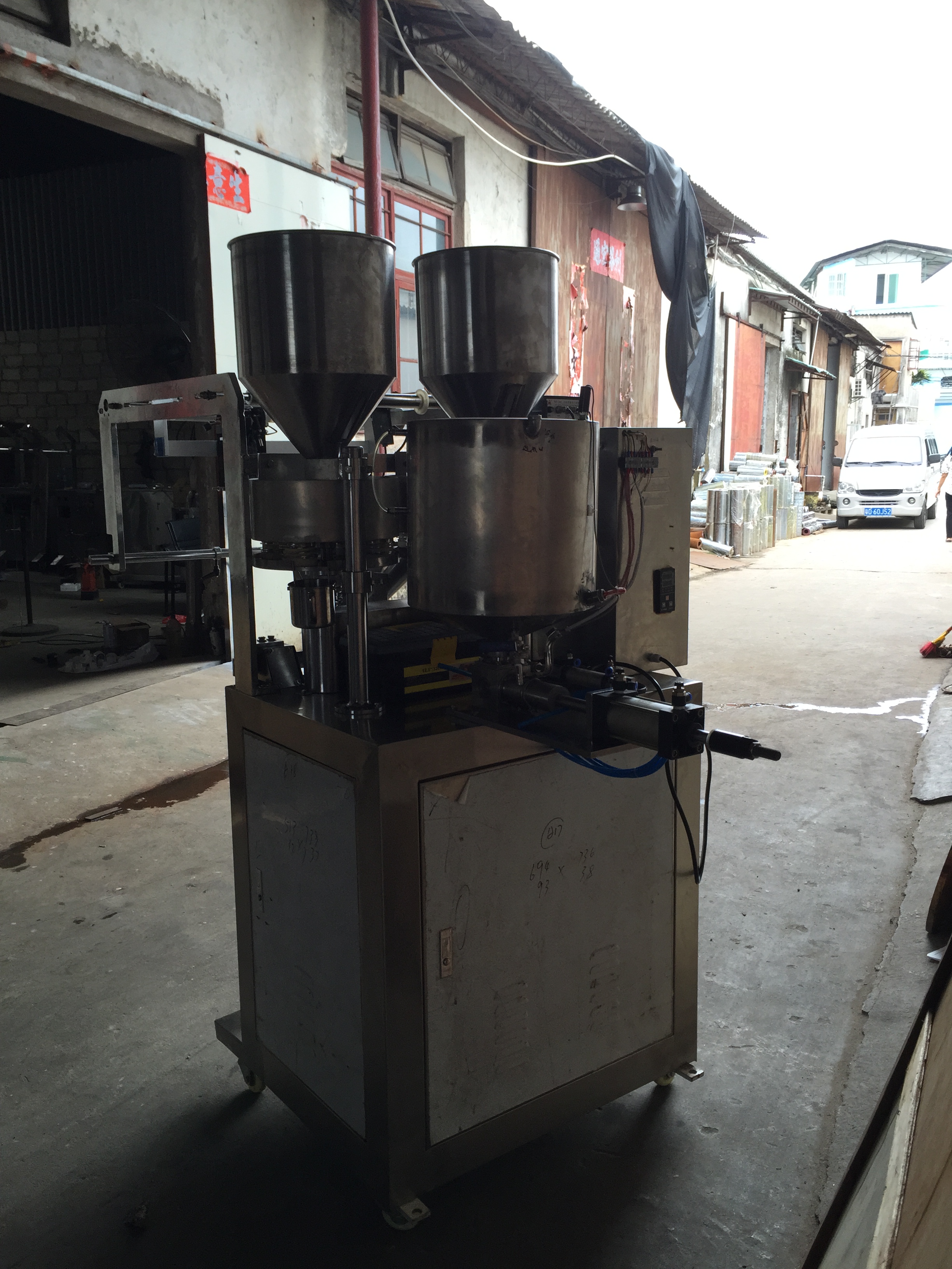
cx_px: 476
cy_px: 634
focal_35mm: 29
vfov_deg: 61.7
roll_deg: +0.1
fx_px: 1063
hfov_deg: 48.2
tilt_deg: -11.2
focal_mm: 4.15
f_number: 2.2
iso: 32
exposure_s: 1/120
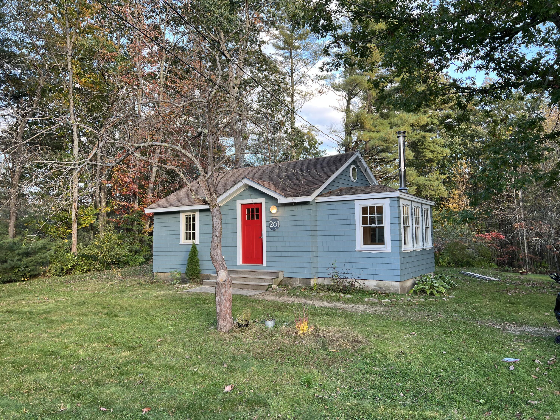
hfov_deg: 67.3
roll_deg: +0.7
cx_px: 280
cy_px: 210
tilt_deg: +4.2
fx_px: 421
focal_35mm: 26
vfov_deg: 53.1
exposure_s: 1/174
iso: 50
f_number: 1.5
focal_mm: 5.7
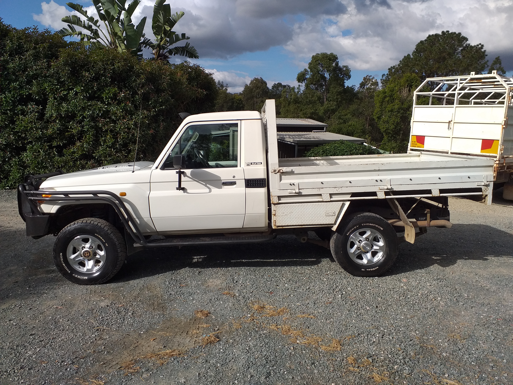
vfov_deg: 53.1
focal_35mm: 26
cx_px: 256
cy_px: 192
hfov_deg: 67.3
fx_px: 385
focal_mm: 3.6
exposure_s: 1/2650
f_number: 1.9
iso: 40
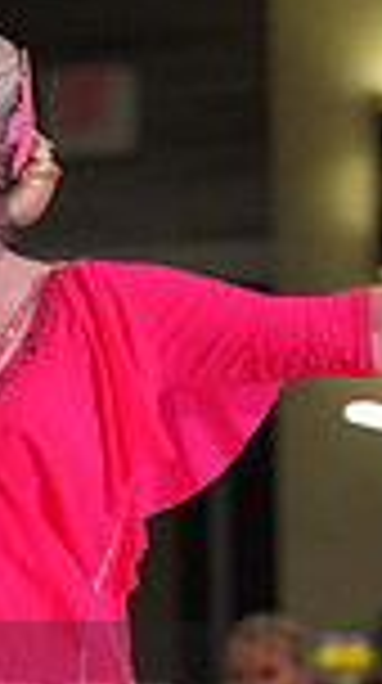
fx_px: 9930
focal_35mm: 549
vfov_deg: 3.9
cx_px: -362
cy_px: 774
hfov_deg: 2.2
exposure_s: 1/500
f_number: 4
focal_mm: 137
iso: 2000
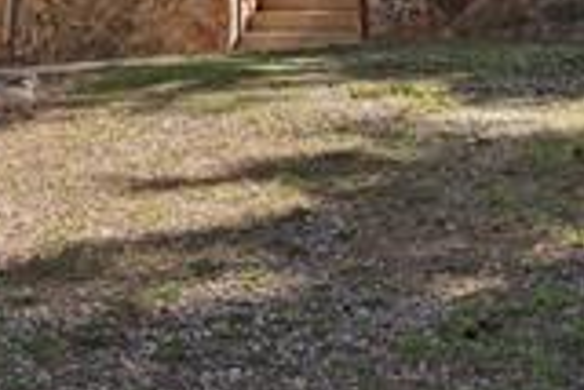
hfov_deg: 20.6
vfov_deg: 14.5
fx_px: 1429
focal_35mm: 88
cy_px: -190
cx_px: -226
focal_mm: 22
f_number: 8
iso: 100
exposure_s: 1/20
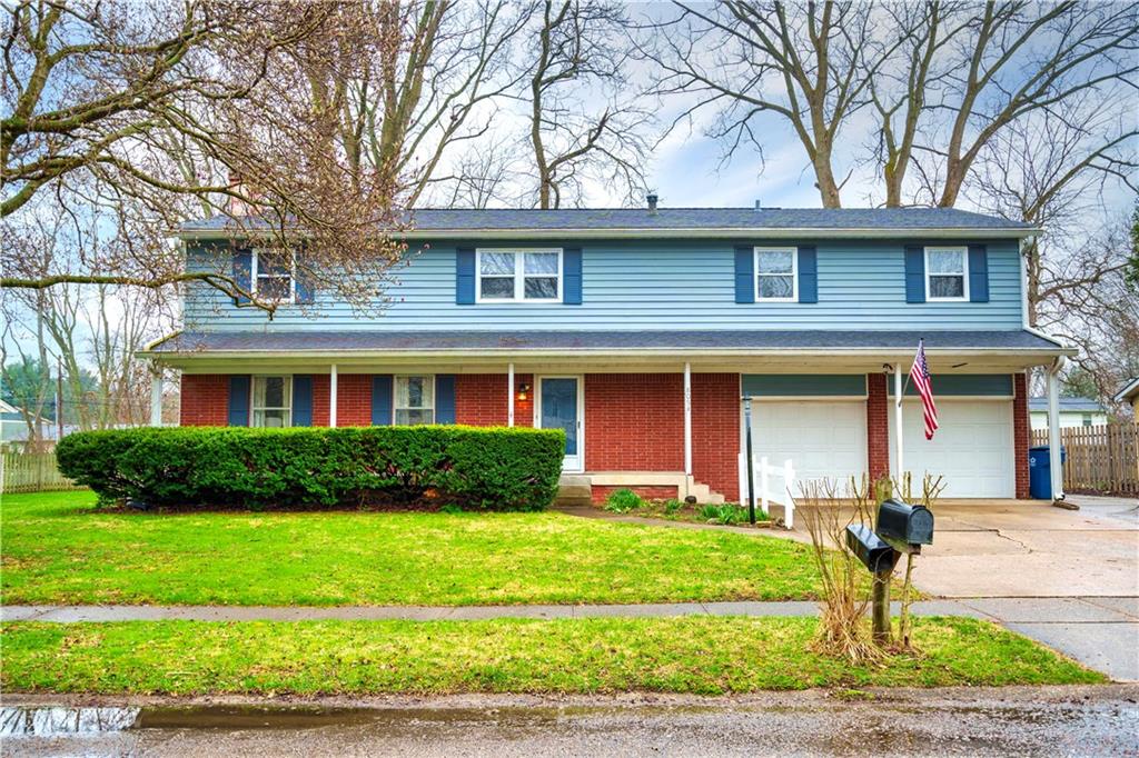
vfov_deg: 42.3
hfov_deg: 60.3
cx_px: 570
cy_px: 379
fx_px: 980
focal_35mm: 31
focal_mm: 31
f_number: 5.6
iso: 100
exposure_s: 1/160
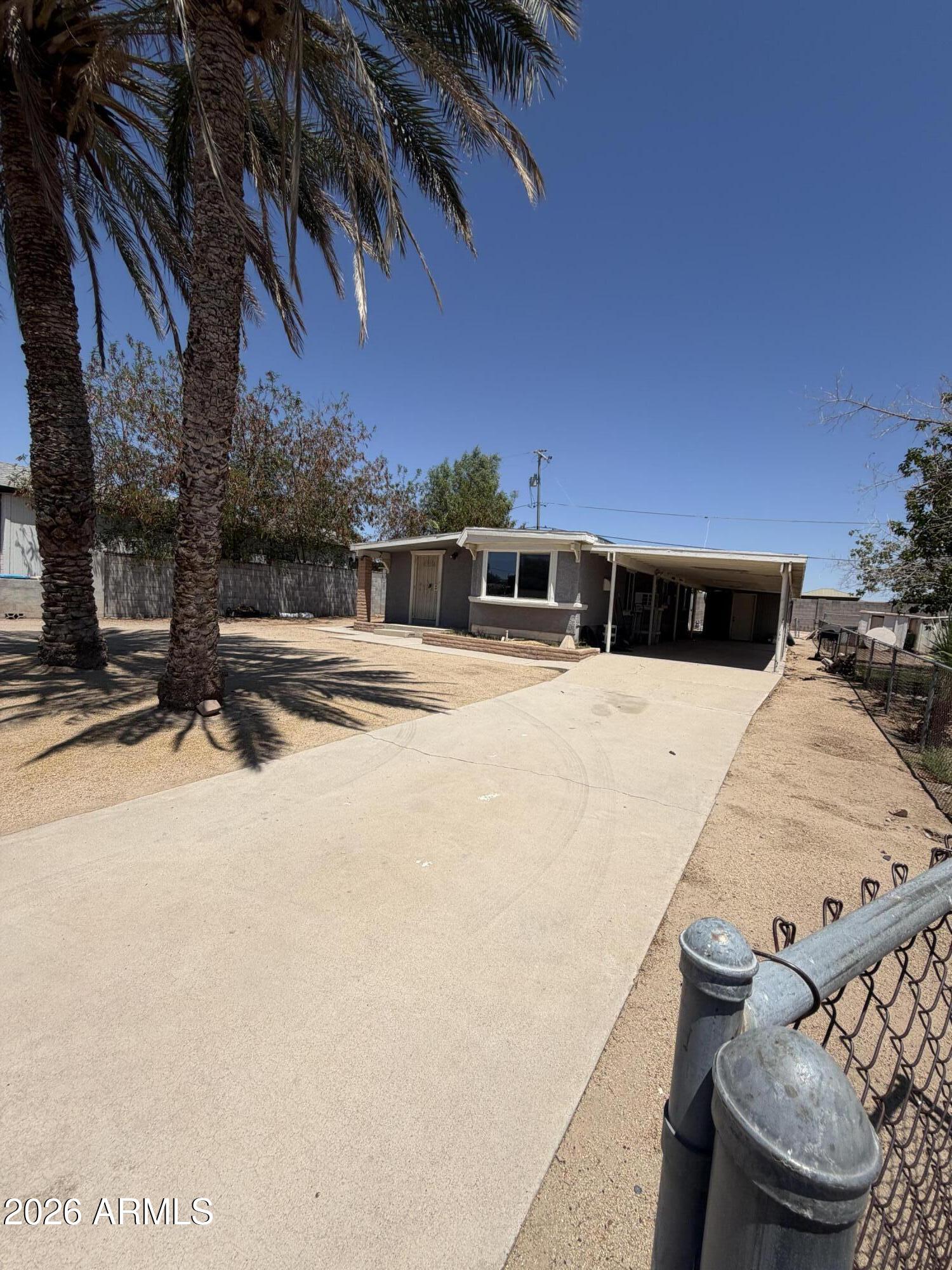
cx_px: 476
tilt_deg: -4.5
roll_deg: -3.6
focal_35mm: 14
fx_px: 513
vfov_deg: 102.1
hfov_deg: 85.7
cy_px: 635
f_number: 2.2
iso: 20
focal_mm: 2.22
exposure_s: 1/2092
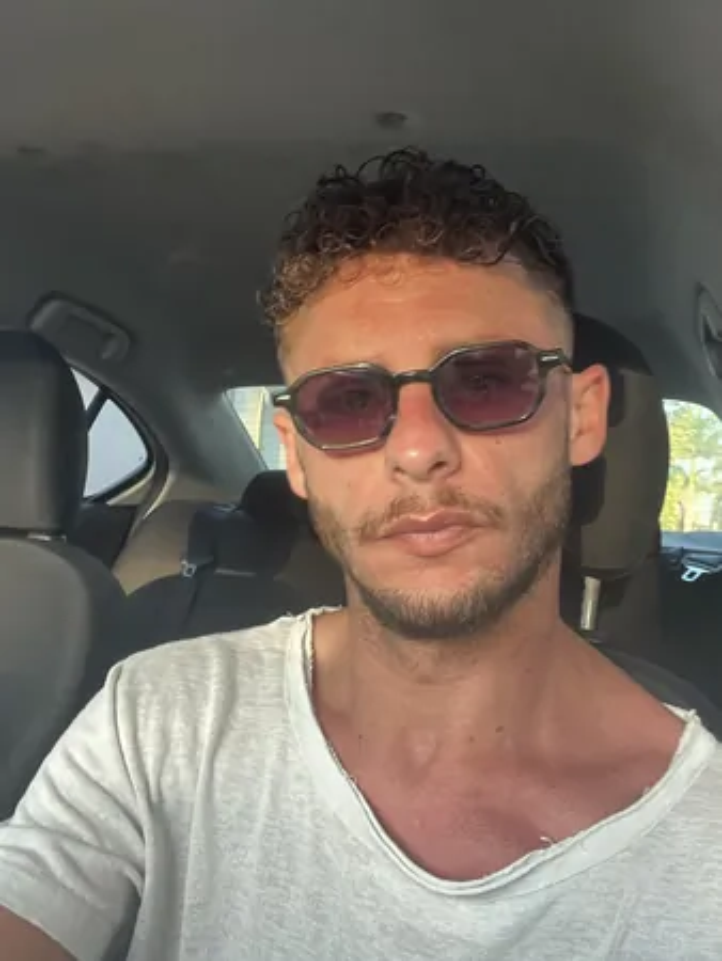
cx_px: 361
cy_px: 480
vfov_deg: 59.9
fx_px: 834
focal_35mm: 30
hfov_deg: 46.8
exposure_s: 1/60
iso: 125
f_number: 2.2
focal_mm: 2.71
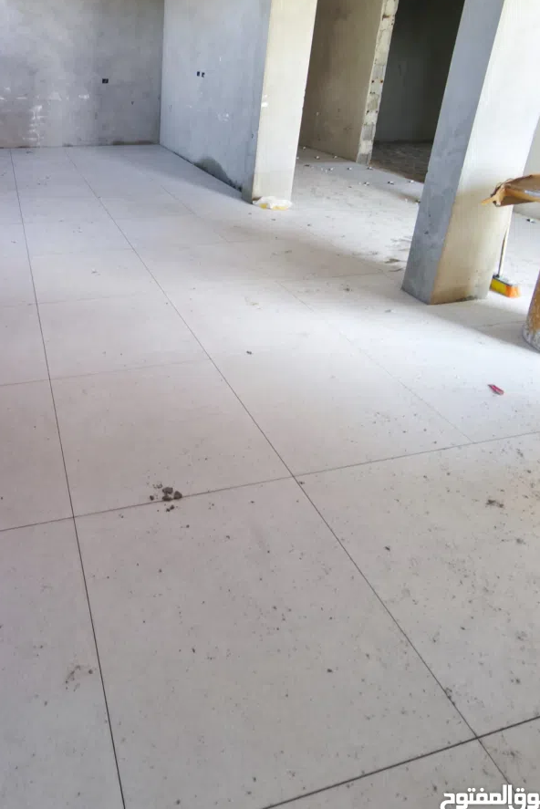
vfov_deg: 70.9
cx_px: 128
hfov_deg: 50.7
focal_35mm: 24
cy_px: 249
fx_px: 540
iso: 200
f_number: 2.2
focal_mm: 1.91
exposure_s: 1/50
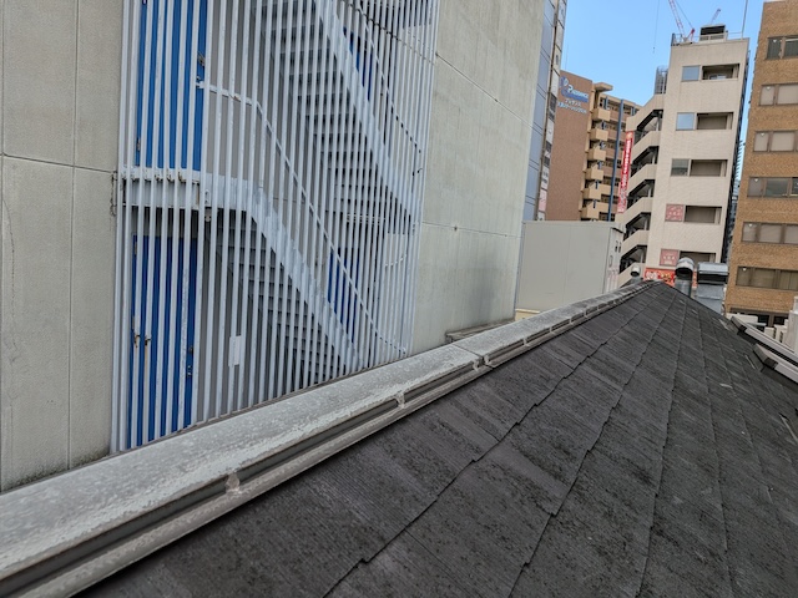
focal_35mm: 24
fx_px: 553
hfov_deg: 71.6
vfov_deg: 56.8
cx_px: 399
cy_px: 299
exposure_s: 1/724
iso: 25
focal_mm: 4.53
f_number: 1.7
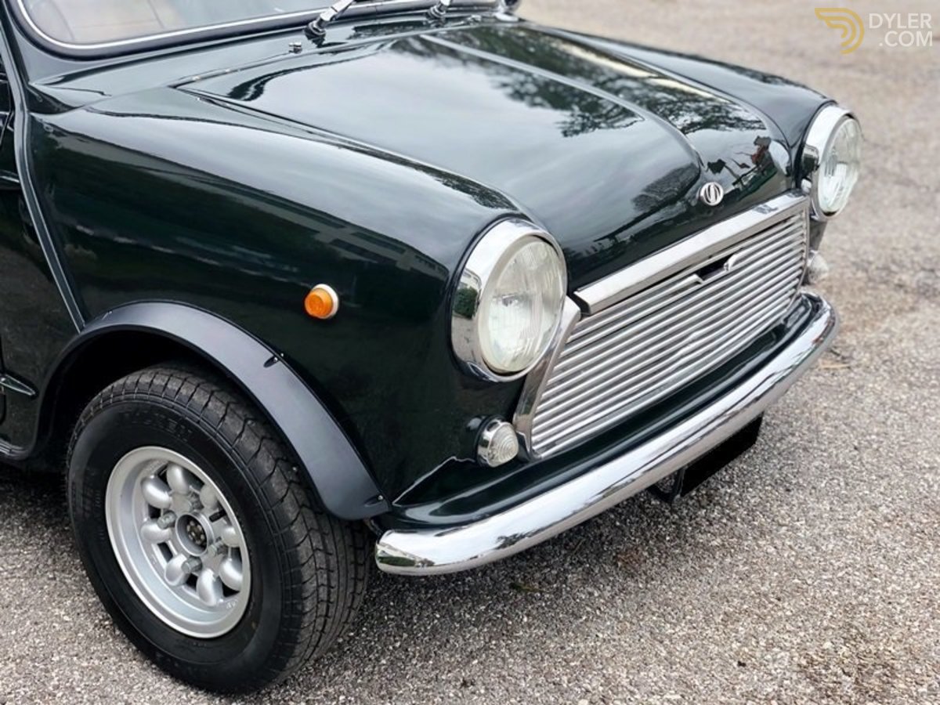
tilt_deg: -21.2
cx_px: 470
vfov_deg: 28.0
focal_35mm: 52
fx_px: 1412
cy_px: 352
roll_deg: -0.1
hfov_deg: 36.8
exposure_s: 1/40
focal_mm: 6
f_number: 2.4
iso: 16
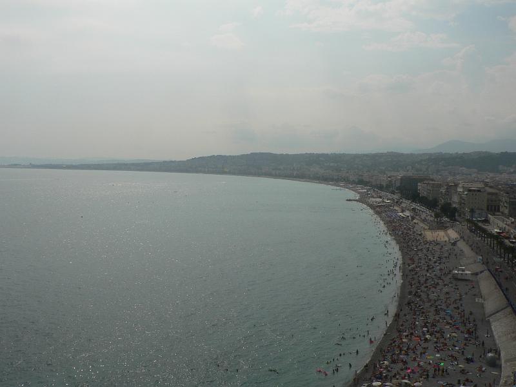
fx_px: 537
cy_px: 194
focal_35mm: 36
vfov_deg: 39.7
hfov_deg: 51.4
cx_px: 258
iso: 80
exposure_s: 1/1000
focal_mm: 6
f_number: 8
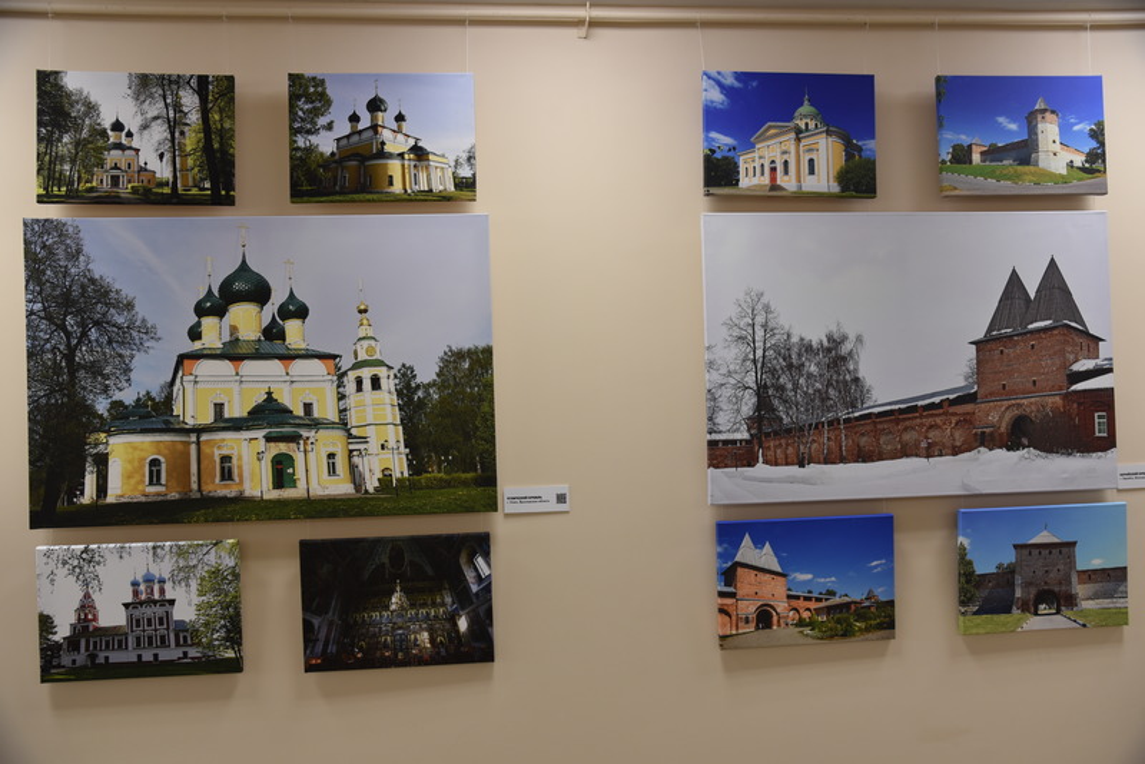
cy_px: 382
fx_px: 954
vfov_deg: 43.6
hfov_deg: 61.9
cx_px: 572
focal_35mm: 30
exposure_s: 1/100
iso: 400
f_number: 5
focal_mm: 30
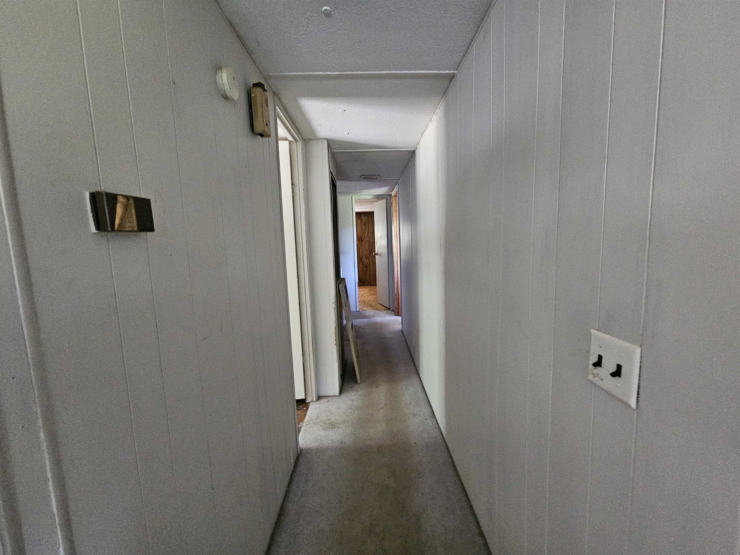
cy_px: 278
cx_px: 370
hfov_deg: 106.2
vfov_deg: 89.9
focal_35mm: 13
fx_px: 278
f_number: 2.2
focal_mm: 2.2
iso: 800
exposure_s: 1/24
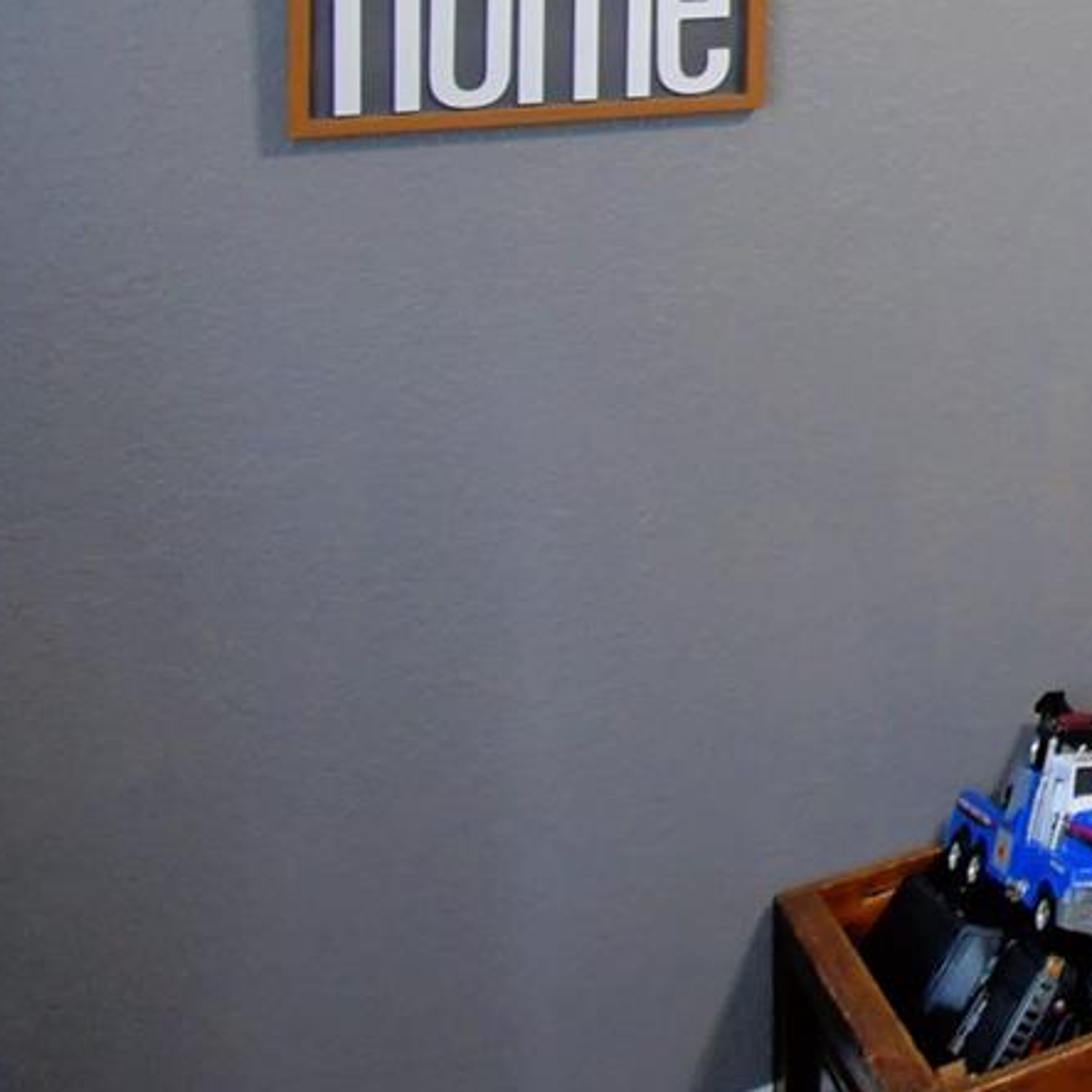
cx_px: 1898
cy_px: -116
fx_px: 1642
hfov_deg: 23.0
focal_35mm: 46
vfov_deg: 32.3
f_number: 4.5
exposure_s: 1/30
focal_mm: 10
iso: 720
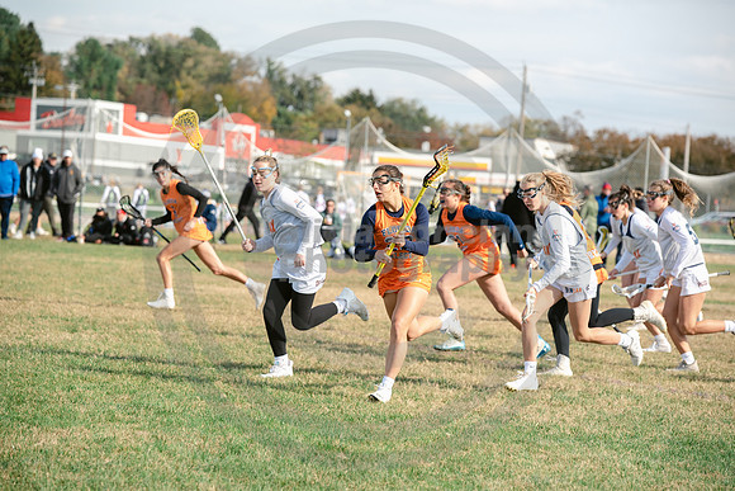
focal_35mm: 135
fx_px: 2757
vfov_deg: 10.2
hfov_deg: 15.2
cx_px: 368
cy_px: 246
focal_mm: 135
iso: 250
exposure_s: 1/1600
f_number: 5
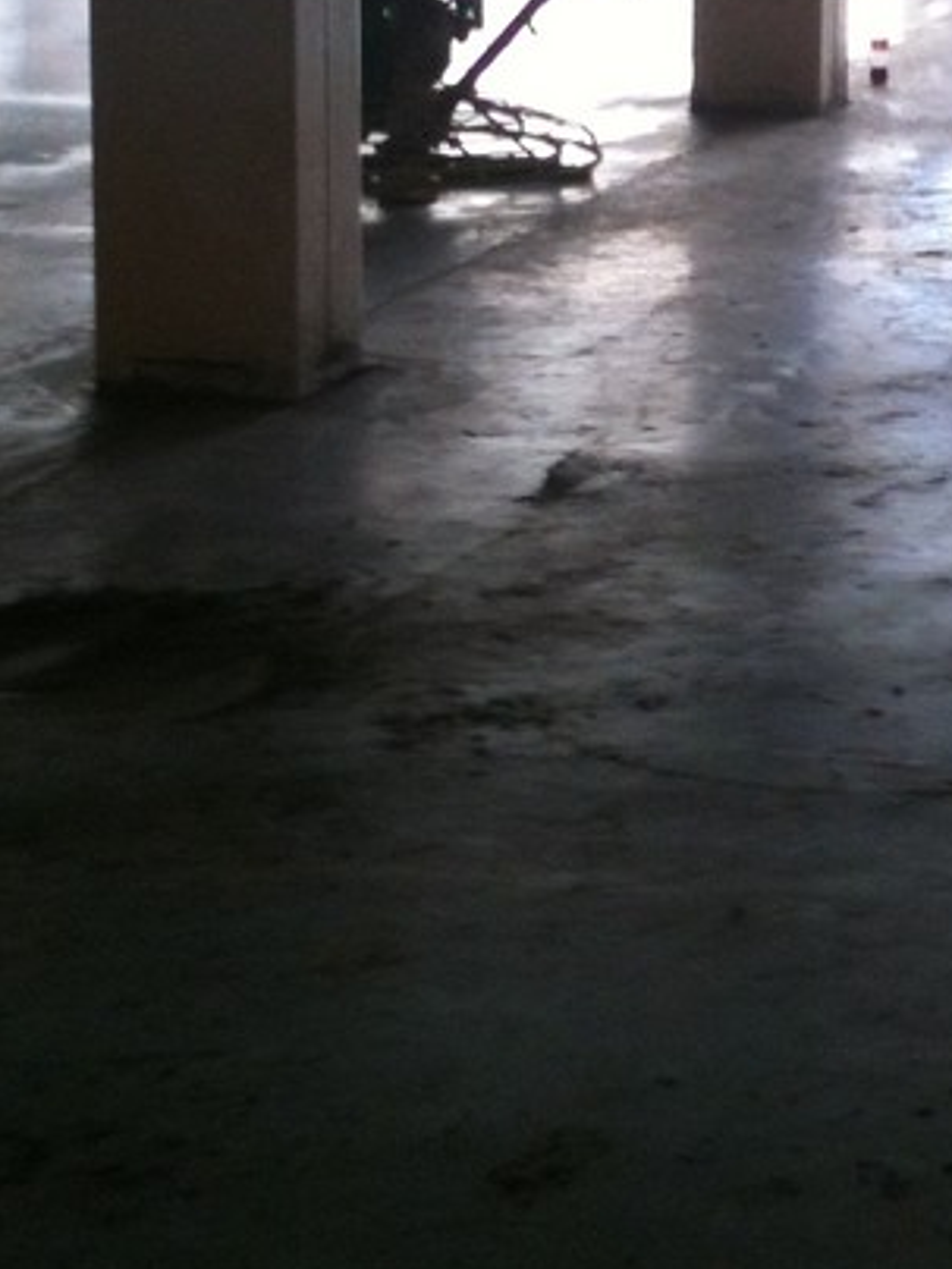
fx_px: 3814
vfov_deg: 18.7
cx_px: 1024
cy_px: 261
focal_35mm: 104
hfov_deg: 13.9
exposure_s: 1/40
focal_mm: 3.85
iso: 80
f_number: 2.8
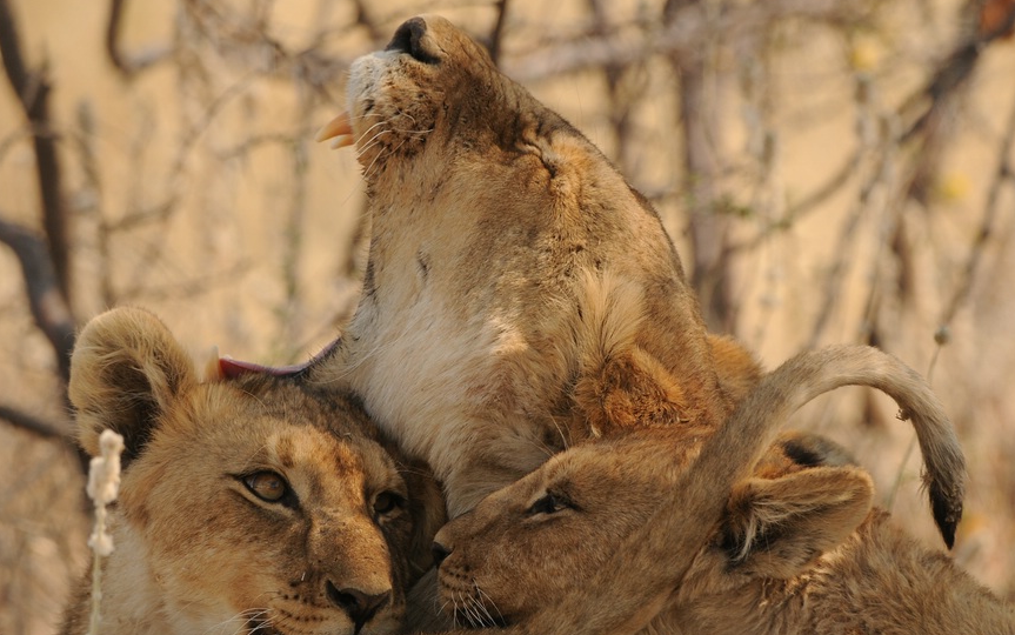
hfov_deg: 3.4
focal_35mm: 619
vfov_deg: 2.1
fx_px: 17128
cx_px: 487
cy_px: 326
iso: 320
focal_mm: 350
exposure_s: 1/500
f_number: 6.3
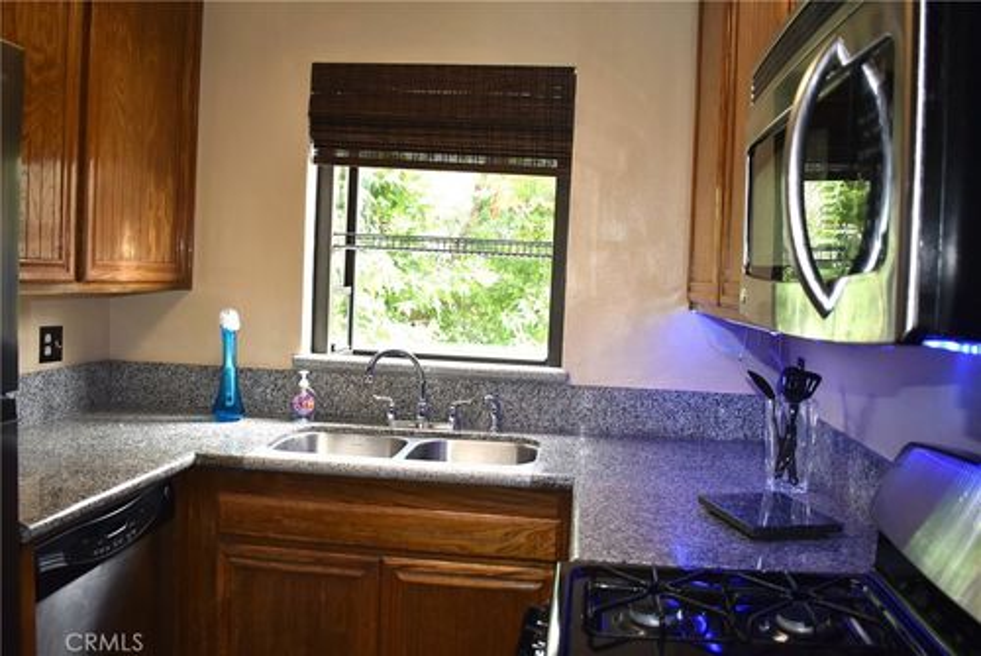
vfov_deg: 43.7
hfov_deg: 61.9
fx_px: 818
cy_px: 328
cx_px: 490
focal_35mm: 30
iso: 450
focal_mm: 20
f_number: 3.8
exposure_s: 1/200
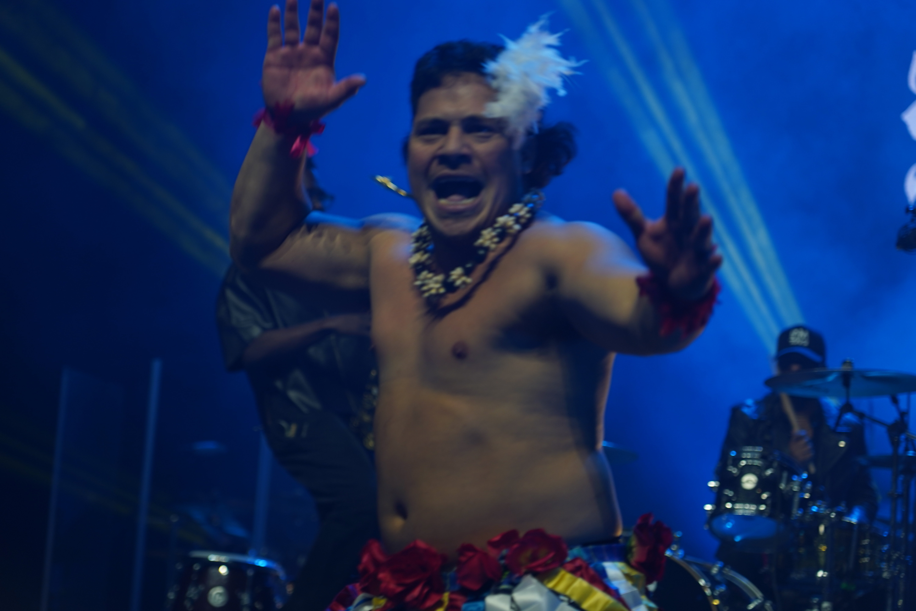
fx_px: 2671
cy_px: 306
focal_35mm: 105
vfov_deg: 13.0
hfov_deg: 19.5
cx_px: 458
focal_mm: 105
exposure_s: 1/125
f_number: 4
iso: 320
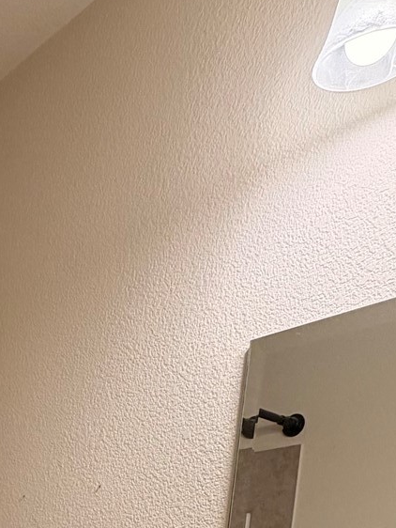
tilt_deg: -8.6
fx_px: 777
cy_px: 738
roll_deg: -3.4
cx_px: -109
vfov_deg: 28.4
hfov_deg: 25.0
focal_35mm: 51
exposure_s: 1/60
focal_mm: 2.22
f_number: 2.2
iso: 160
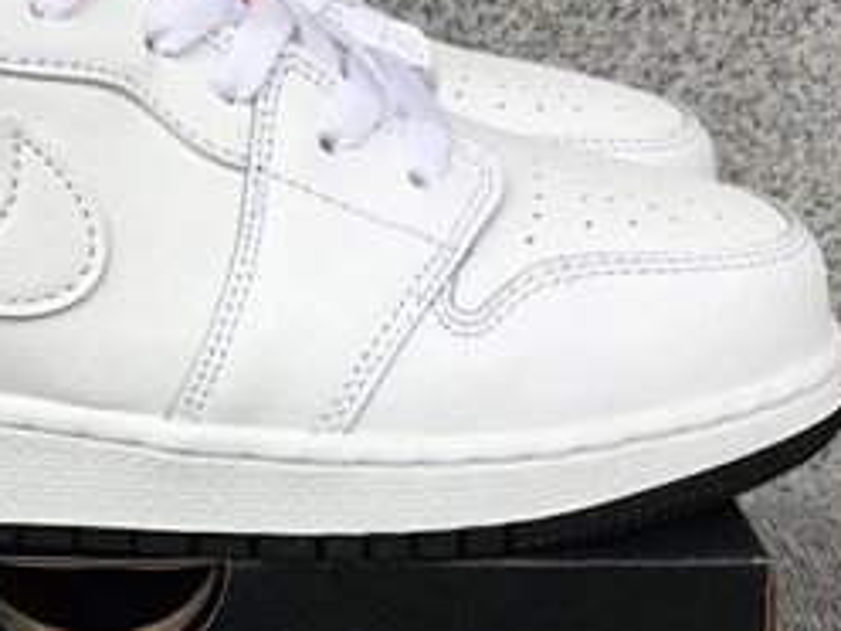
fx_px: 1944
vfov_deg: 18.4
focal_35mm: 80
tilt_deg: -21.0
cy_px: 410
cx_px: 125
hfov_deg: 23.9
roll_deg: -0.3
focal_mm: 3.3
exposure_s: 1/101
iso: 25
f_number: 2.4
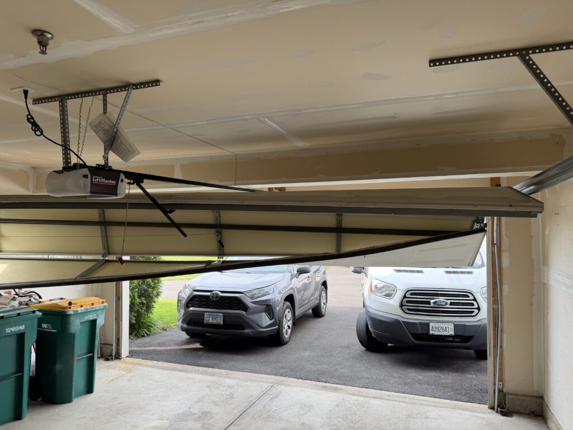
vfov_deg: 56.8
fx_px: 397
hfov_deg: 71.6
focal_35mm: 24
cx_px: 286
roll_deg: +0.7
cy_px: 215
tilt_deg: +1.9
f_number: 1.78
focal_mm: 6.76
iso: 80
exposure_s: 1/240
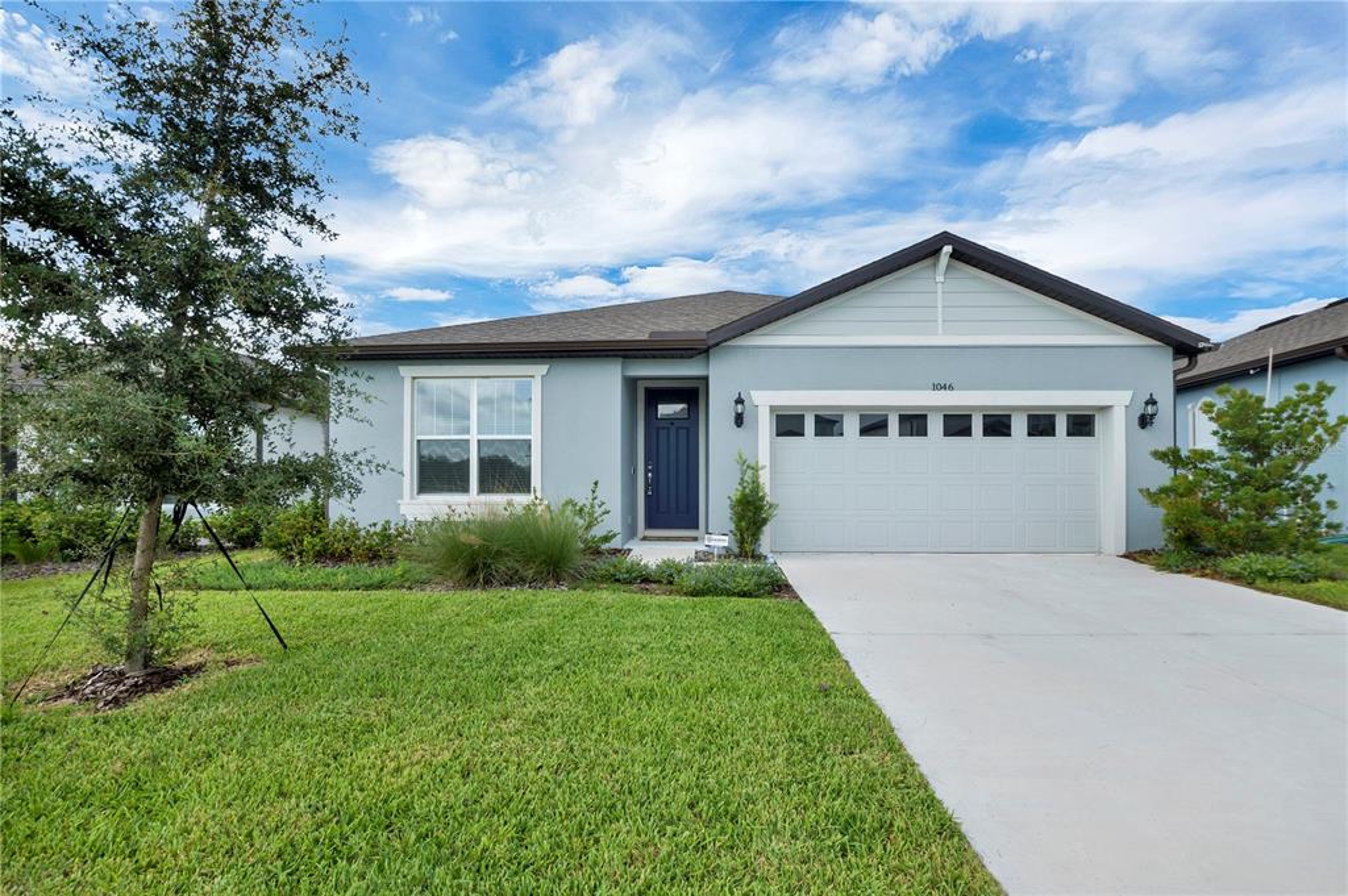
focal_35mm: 15
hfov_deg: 100.4
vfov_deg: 77.2
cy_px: 448
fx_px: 561
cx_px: 674
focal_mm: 10
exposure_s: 1/250
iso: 200
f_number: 10
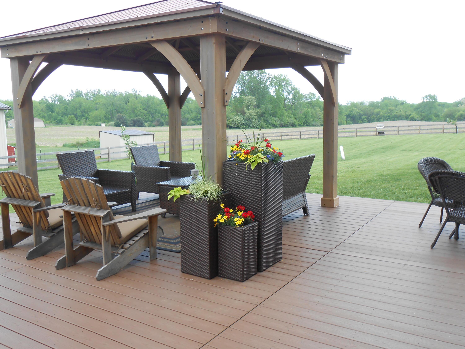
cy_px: 174
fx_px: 457
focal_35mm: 34
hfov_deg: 54.0
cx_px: 232
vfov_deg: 41.8
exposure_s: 1/160
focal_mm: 6
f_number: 3.9
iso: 80
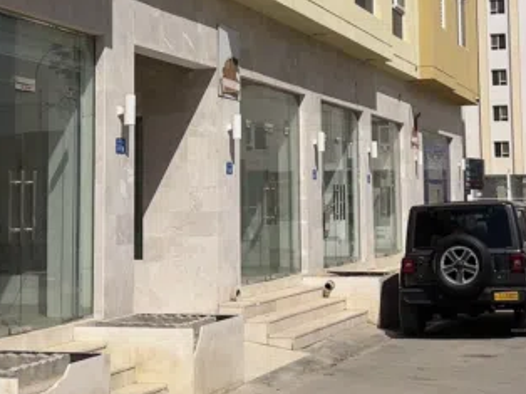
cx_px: 223
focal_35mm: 53
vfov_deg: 27.0
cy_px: 86
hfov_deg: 36.1
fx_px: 805
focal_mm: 5.7
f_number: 1.5
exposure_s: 1/11364
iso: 50
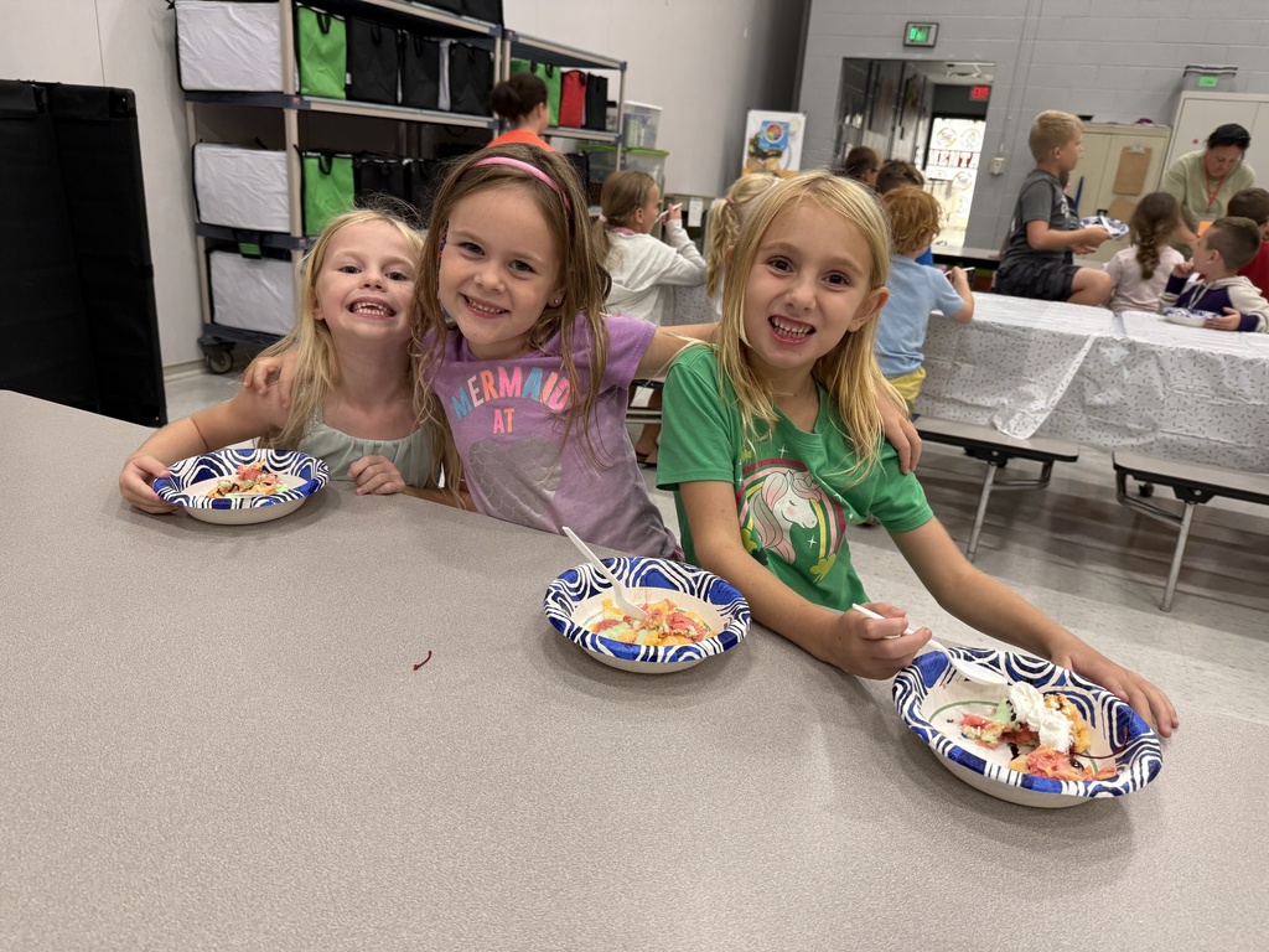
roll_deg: -4.2
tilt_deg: -18.7
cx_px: 634
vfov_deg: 56.8
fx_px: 880
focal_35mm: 24
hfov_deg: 71.6
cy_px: 476
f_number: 1.78
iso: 200
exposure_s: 1/60
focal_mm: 6.76
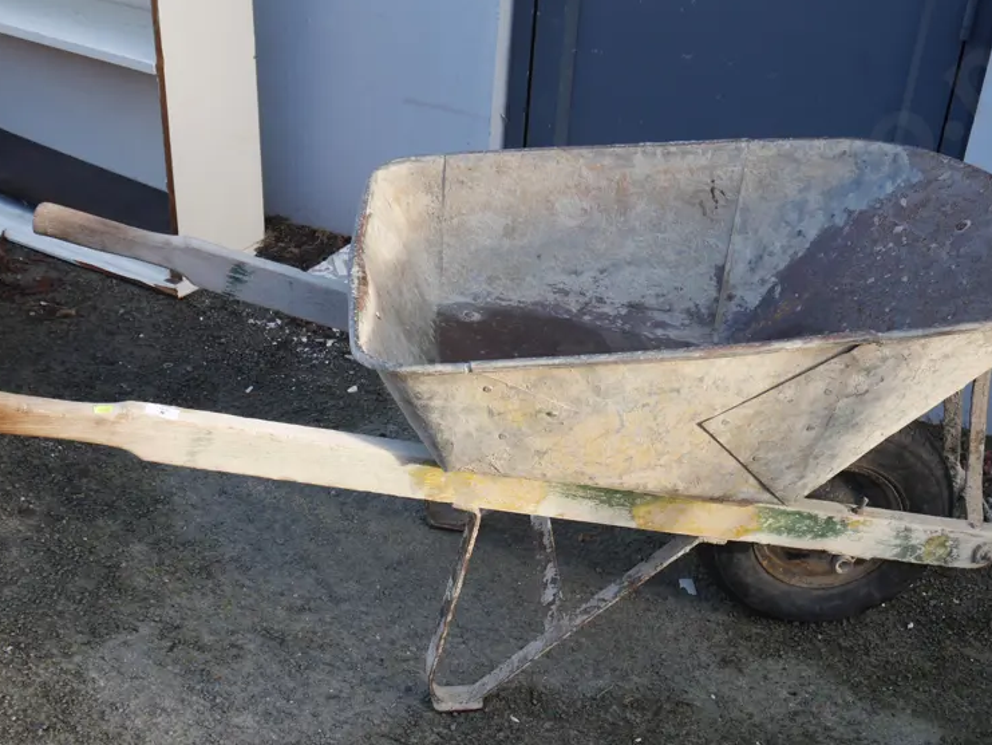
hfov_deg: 40.4
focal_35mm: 47
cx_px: 505
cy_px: 439
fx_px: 1347
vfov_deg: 30.8
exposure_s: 1/125
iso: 200
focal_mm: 17
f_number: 4.5
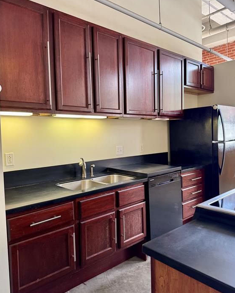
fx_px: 226
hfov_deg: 54.9
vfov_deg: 66.0
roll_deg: +1.8
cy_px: 144
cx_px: 120
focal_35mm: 26
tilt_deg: -1.4
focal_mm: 6.76
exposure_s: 1/60
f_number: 1.78
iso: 250
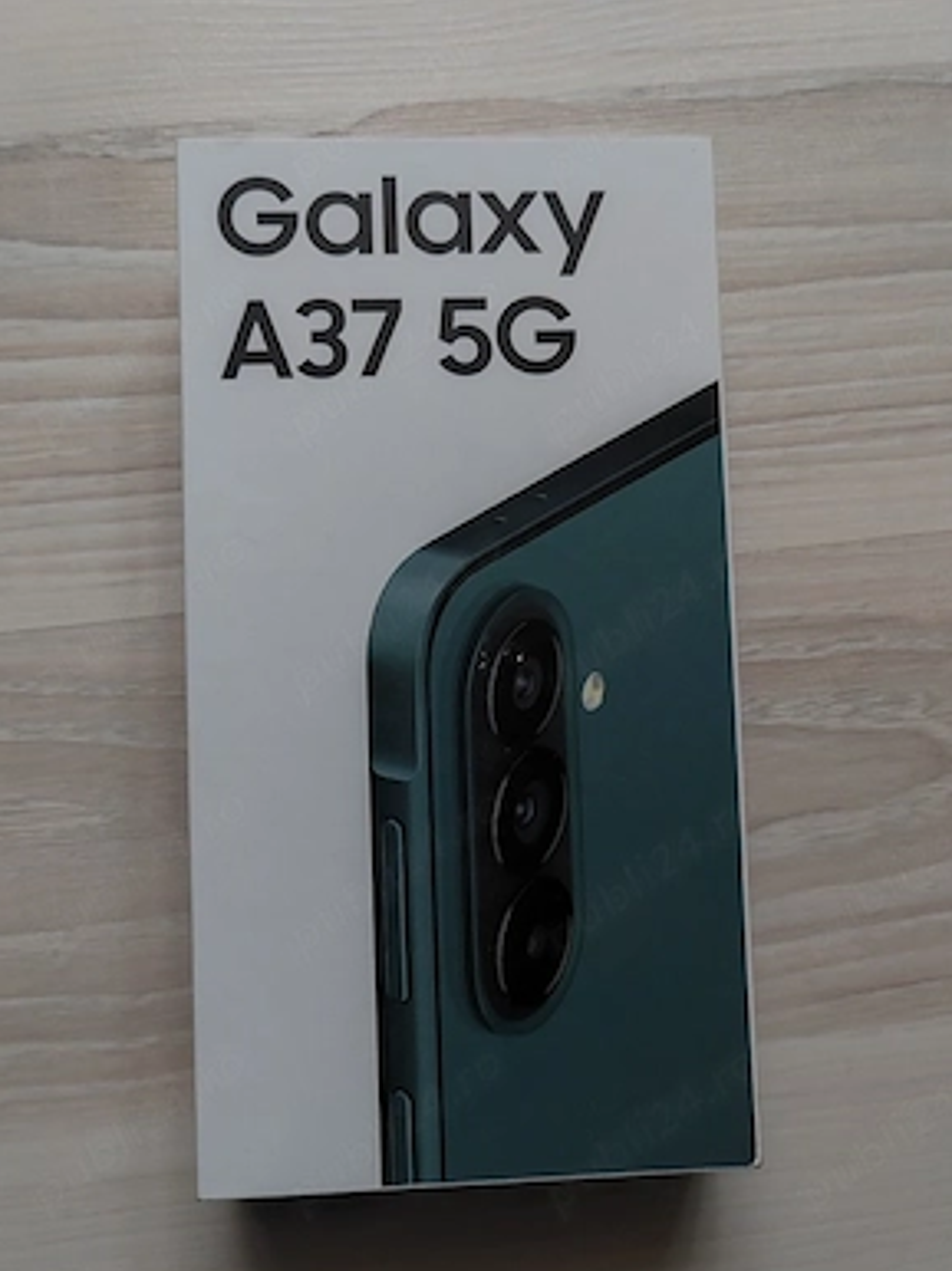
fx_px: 1028
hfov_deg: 49.7
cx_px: 461
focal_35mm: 28
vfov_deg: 63.5
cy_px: 655
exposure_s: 1/50
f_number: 1.9
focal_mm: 5.52
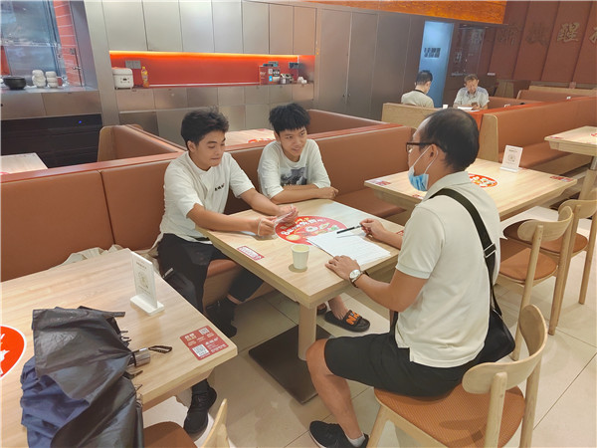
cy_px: 224
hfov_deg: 73.9
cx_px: 298
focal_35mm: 23
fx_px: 397
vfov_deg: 58.9
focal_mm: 5.52
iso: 1103
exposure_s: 1/100
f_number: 1.9
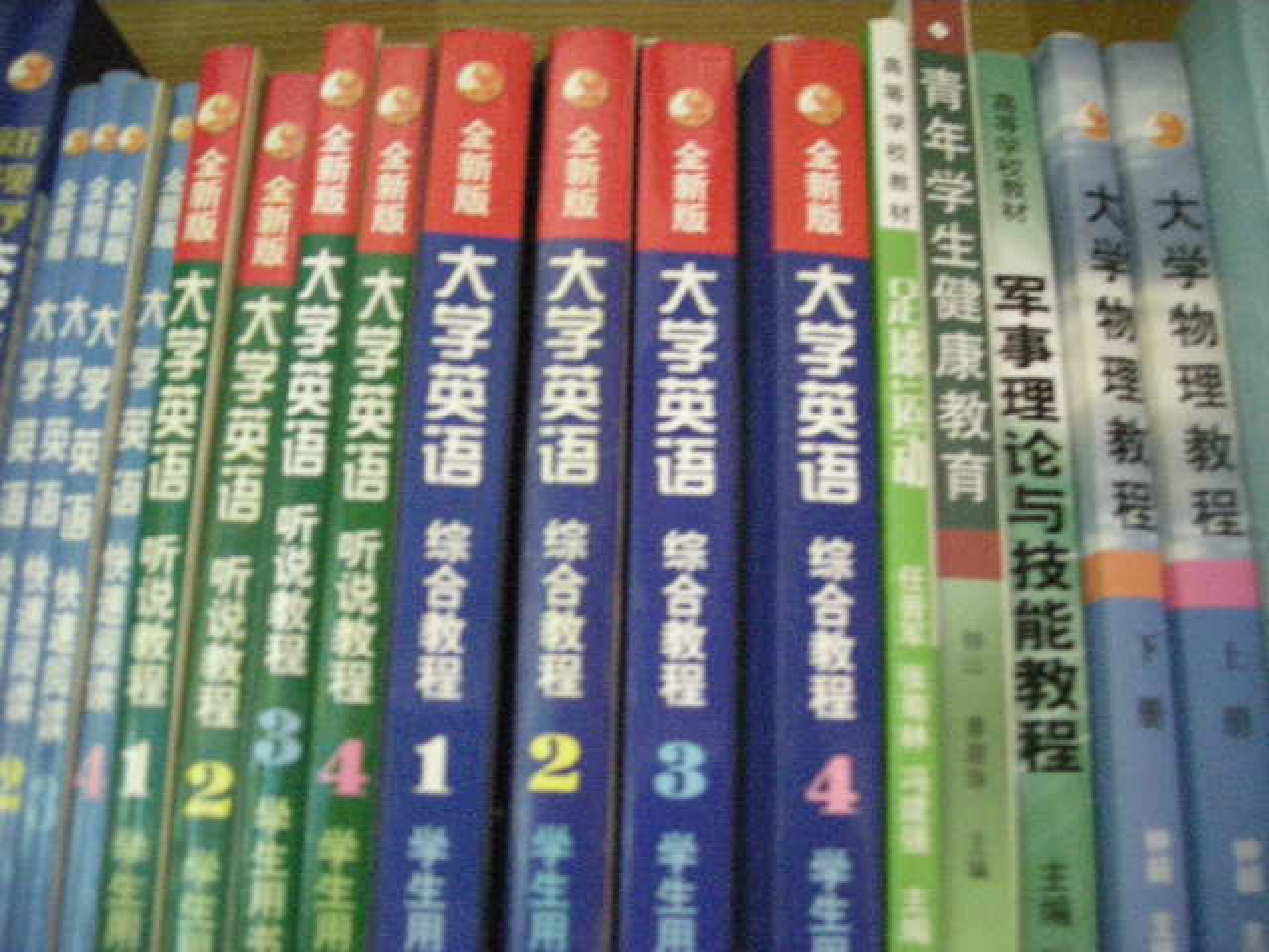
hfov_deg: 52.6
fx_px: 1283
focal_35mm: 35
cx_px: 634
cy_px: 476
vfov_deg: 40.7
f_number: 2.8
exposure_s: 1/7.5
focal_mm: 5.7
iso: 800
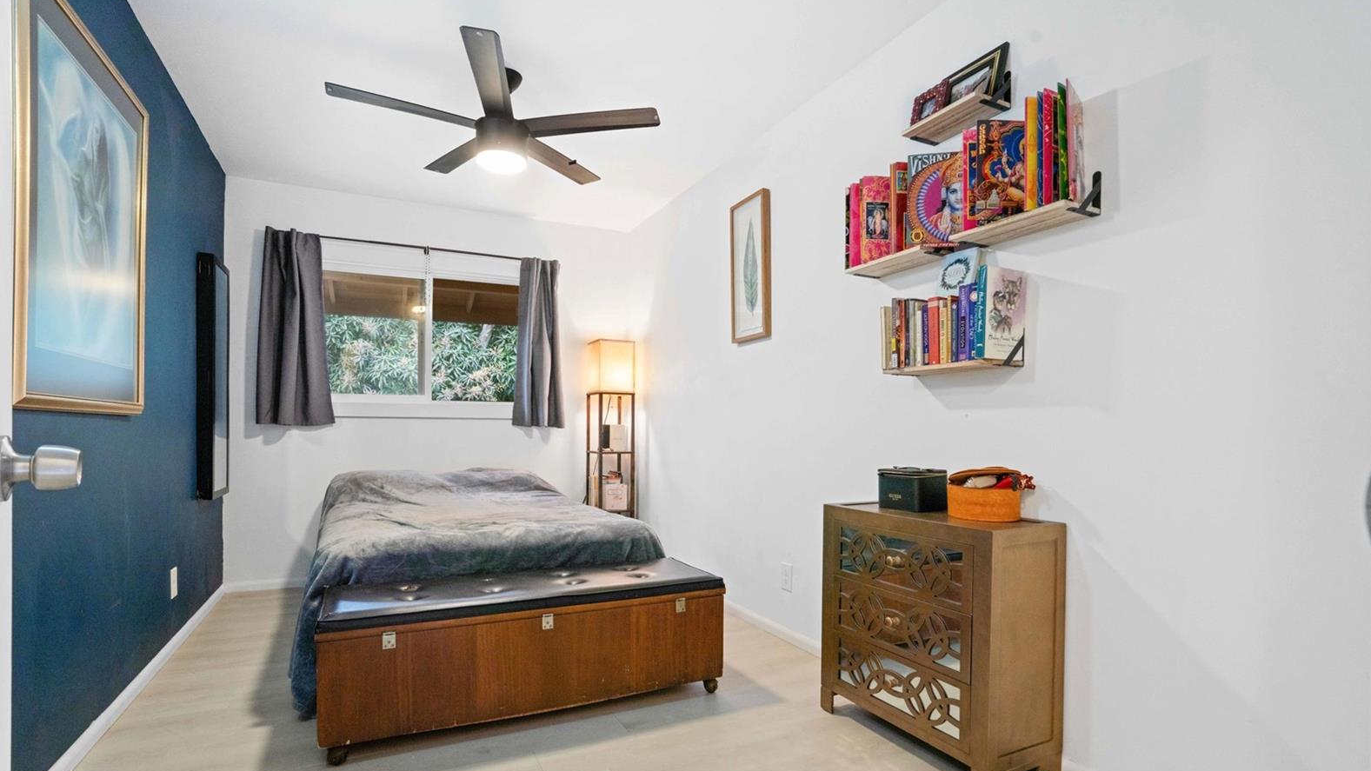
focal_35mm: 17
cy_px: 441
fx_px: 618
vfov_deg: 63.6
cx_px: 682
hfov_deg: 95.9
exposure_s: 1/15
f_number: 8
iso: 400
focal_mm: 16
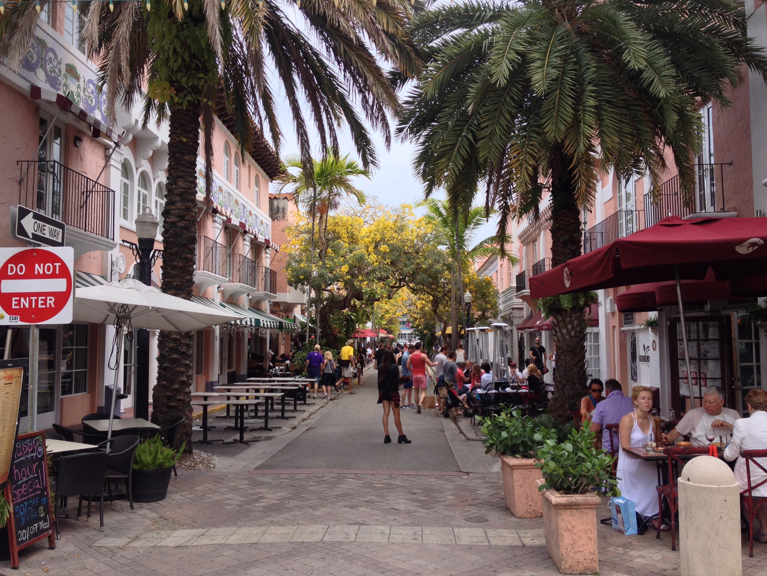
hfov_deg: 52.6
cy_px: 288
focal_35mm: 35
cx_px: 384
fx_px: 776
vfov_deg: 40.7
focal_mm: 4.28
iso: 50
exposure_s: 1/717
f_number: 2.4
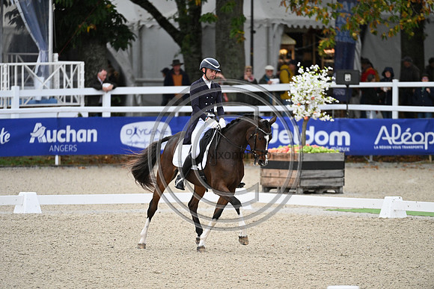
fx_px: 4823
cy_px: 144
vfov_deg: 3.4
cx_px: 217
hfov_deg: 5.2
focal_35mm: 400
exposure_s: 1/1250
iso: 2500
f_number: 4.5
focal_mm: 400
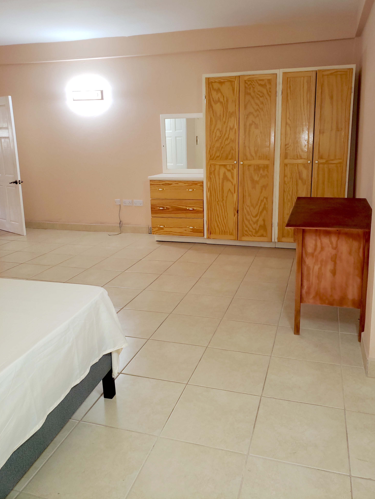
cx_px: 191
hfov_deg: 51.3
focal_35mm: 27
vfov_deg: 65.3
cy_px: 241
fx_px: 390
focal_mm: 4.3
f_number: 1.5
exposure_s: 1/25
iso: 125
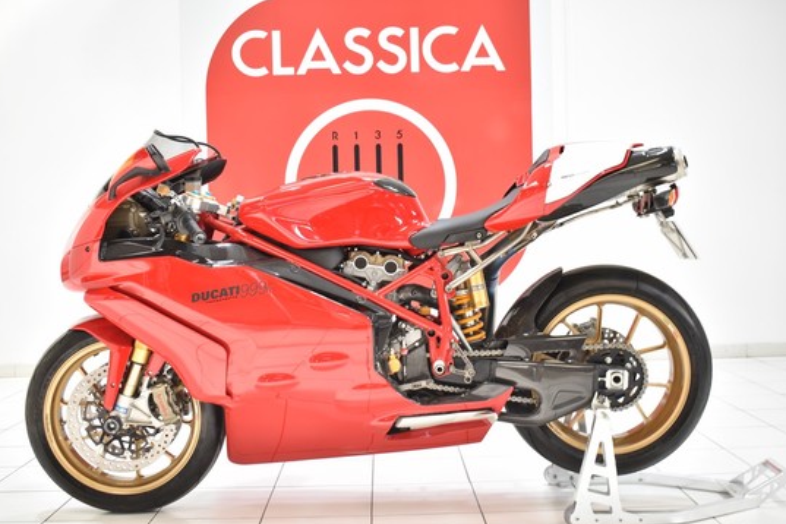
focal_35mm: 42
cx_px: 389
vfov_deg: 32.2
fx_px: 906
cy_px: 266
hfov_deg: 46.9
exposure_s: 1/20
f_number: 4
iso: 100
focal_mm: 27
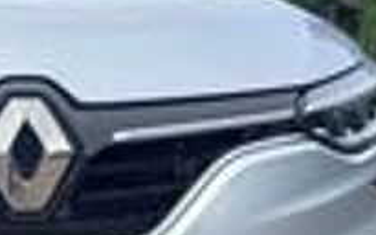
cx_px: 26
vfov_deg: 20.8
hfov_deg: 31.2
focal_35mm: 62
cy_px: 163
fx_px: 635
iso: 25
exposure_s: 1/382
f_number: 2
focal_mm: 4.6
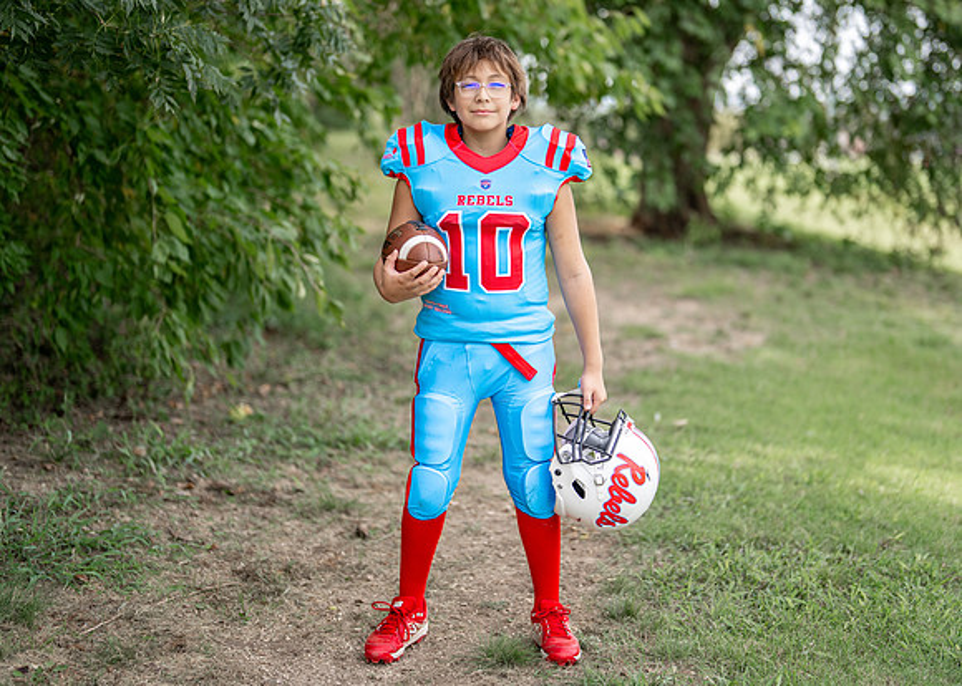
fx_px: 1735
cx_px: 523
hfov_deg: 31.0
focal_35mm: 64
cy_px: 293
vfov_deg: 22.4
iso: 100
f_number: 1.2
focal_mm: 50
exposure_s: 1/2000
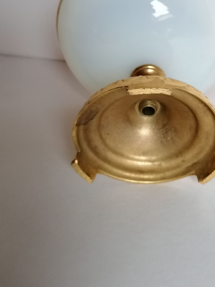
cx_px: 144
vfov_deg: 39.0
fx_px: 398
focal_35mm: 48
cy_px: 86
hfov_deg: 30.0
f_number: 1.8
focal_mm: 4.75
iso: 500
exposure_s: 1/20
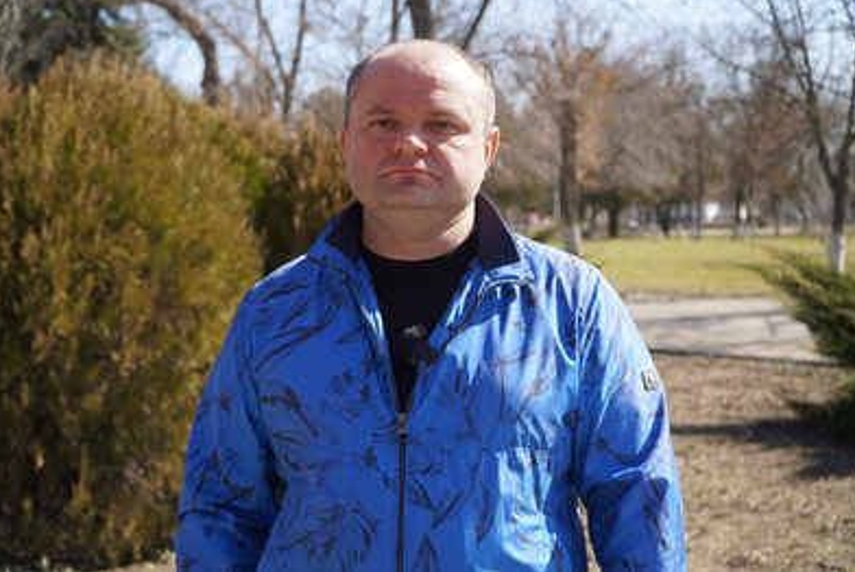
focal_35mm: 52
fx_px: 1236
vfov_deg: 26.0
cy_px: 283
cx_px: 430
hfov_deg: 38.2
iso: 100
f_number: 4.5
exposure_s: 1/400
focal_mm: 34
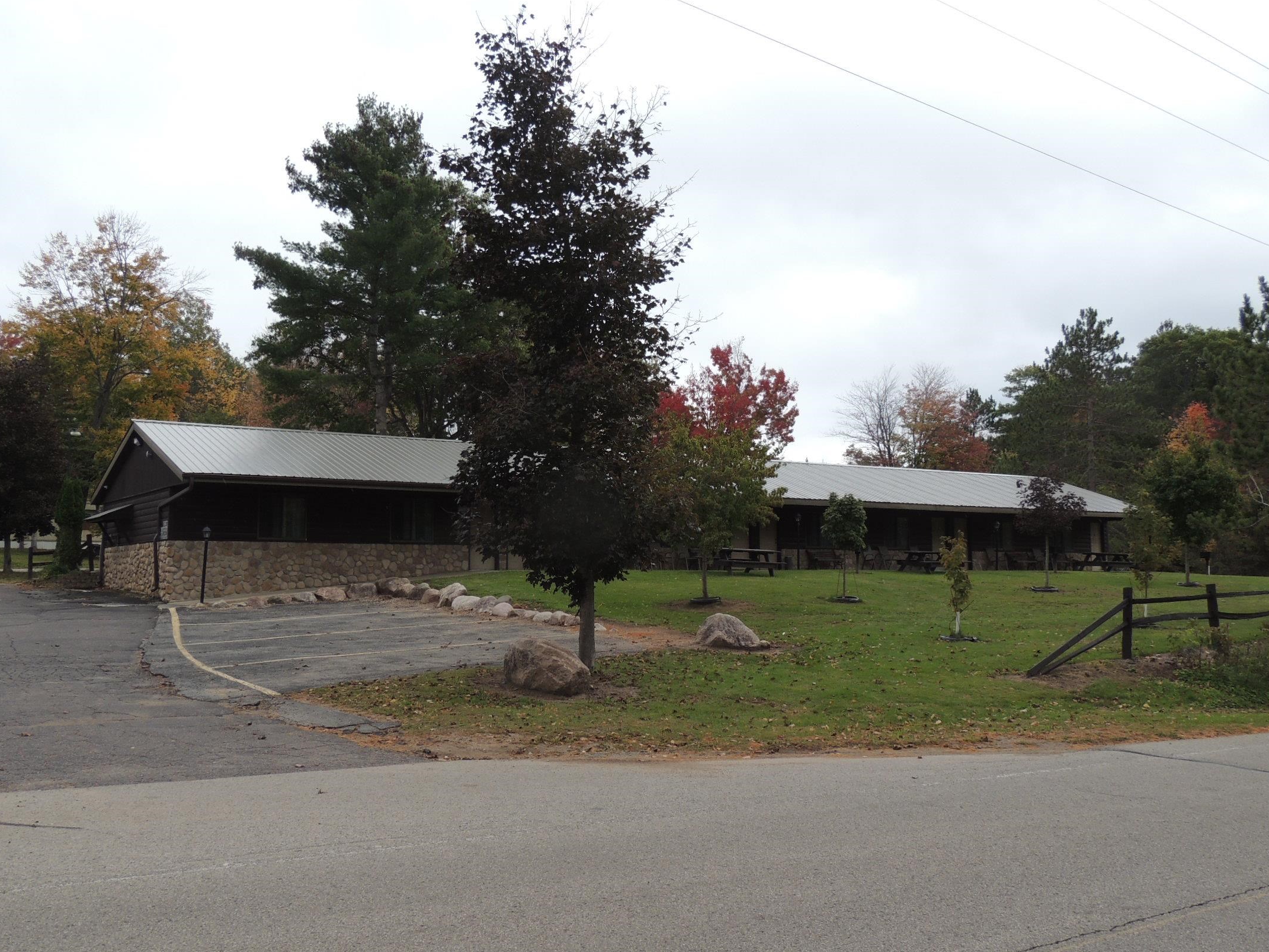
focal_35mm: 35
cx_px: 613
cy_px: 453
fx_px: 1283
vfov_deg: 40.7
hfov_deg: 52.6
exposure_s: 1/500
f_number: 3.2
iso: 100
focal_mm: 5.8
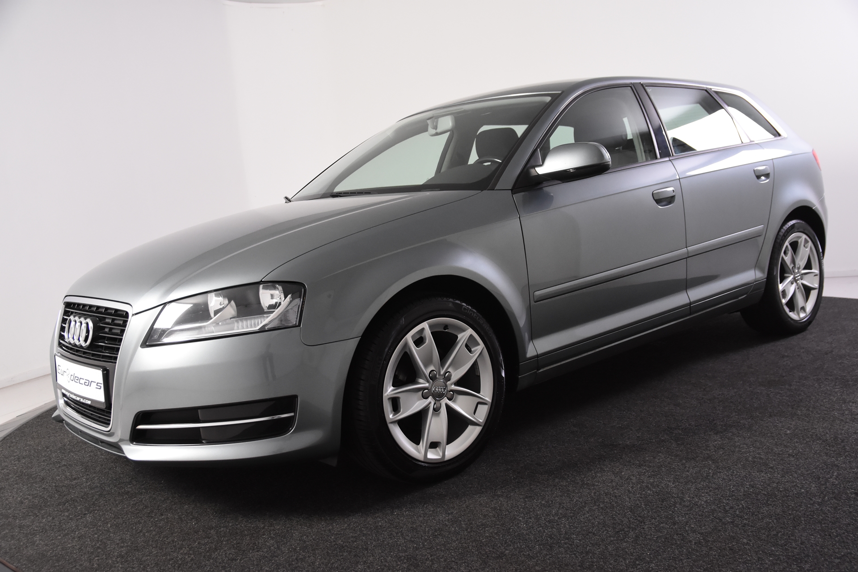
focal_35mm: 36
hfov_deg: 53.1
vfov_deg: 36.9
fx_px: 858
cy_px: 286
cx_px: 429
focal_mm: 24
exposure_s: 1/80
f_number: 4.5
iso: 1600
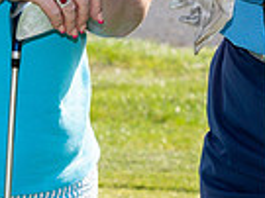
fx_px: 3679
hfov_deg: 4.1
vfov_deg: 3.1
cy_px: -220
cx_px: 143
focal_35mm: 481
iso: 100
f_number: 9
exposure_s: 1/200
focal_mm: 92
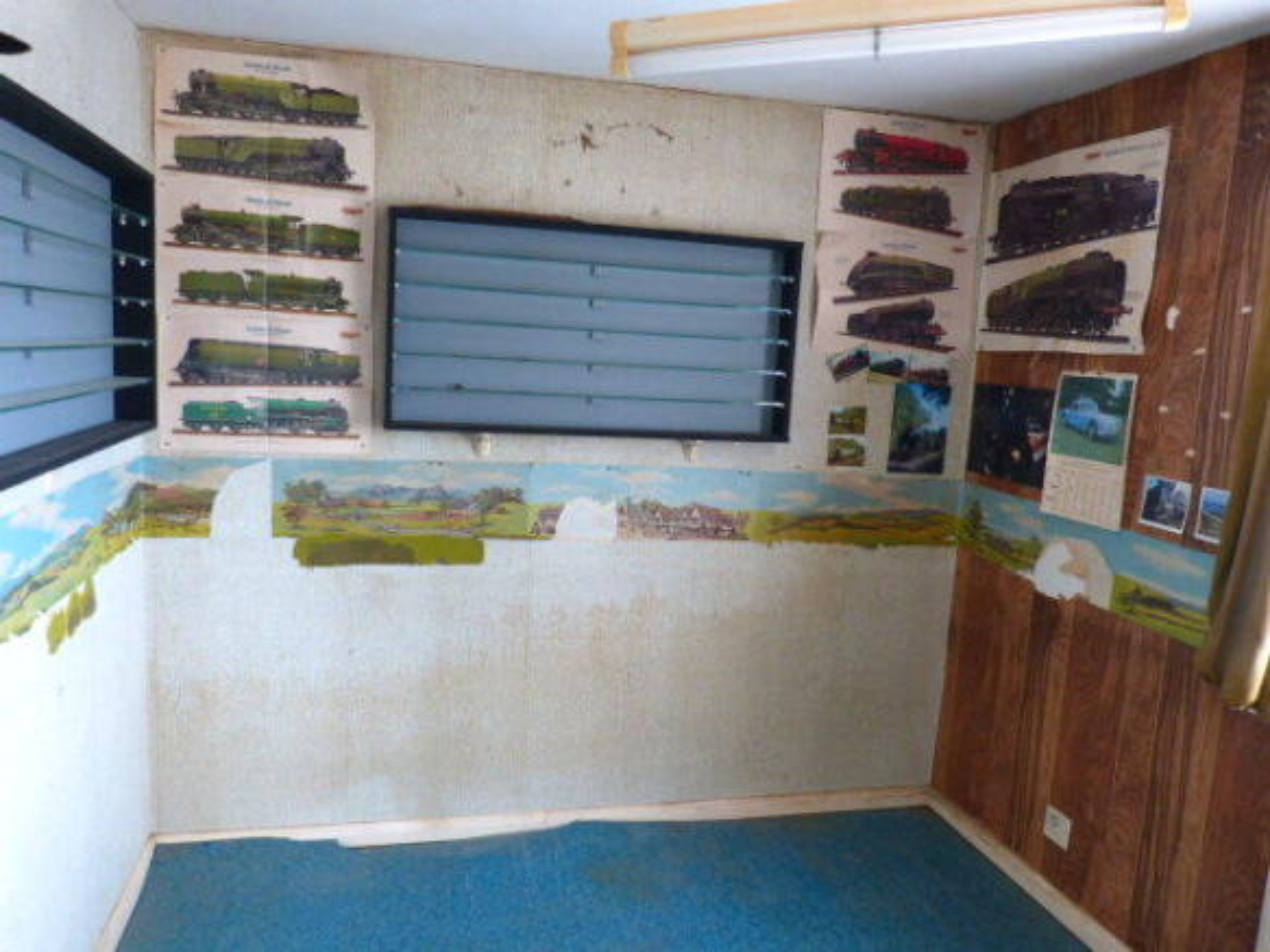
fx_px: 917
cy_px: 476
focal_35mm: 25
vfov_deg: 54.9
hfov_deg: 69.4
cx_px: 635
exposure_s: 1/15
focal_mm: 4.5
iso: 400
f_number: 2.8
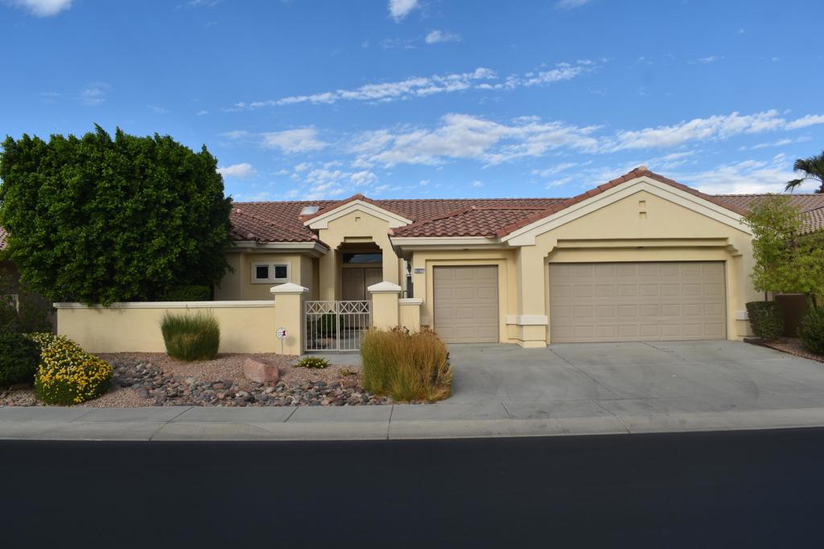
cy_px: 274
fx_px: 618
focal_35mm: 27
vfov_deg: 47.9
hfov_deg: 67.4
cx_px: 412
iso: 100
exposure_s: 1/250
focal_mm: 18
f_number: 8
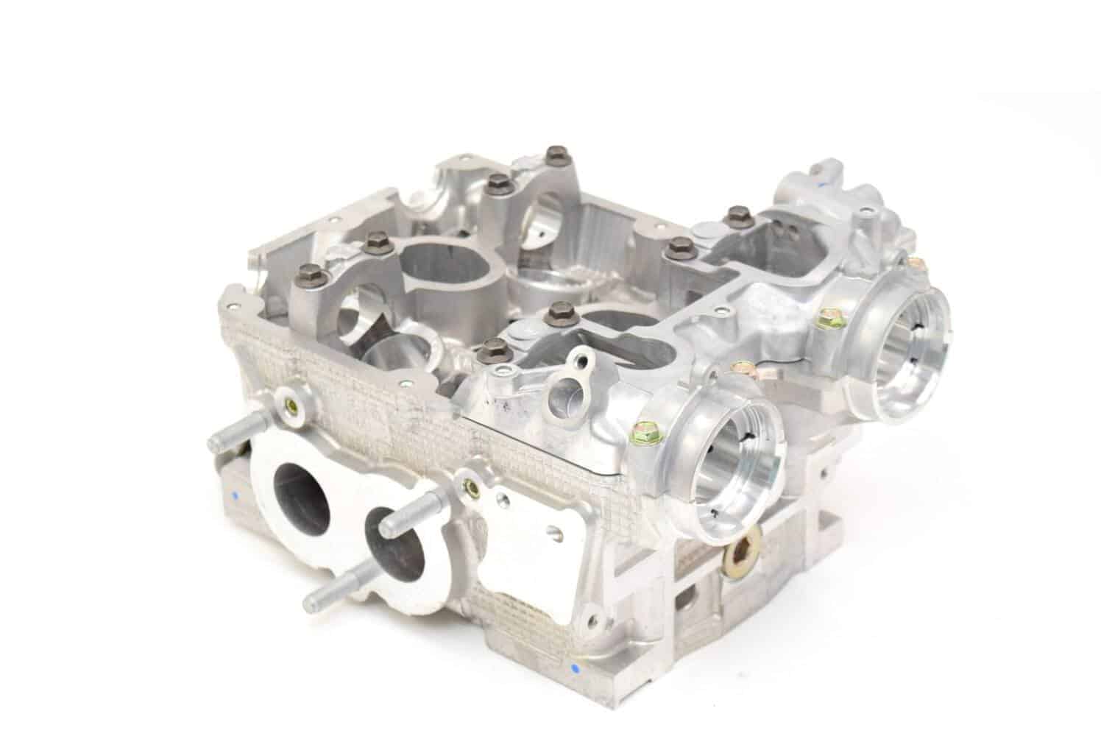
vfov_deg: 16.6
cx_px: 550
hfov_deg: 24.6
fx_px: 2525
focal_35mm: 82
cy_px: 368
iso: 400
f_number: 5.6
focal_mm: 55
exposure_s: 1/100
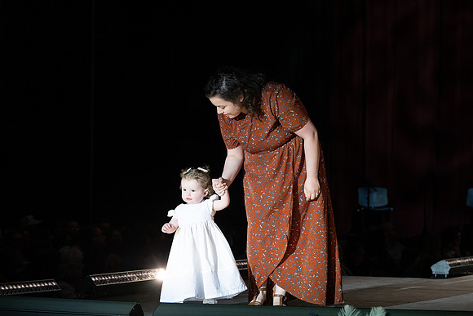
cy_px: 158
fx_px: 1572
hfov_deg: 17.1
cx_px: 283
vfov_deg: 11.5
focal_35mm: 120
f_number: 5.6
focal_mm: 100
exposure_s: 1/250
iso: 1000
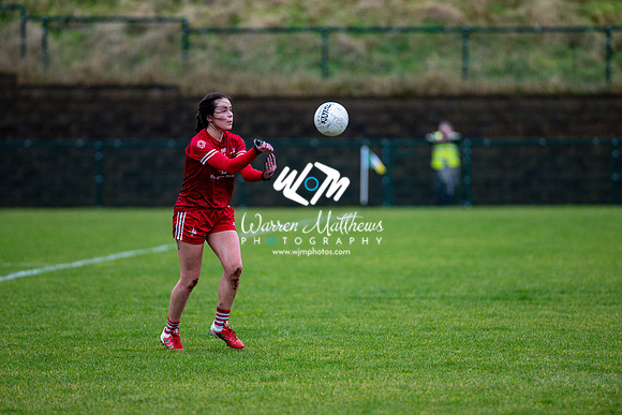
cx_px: 311
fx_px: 5184
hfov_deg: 6.9
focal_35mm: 300
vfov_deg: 4.6
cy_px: 208
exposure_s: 1/1000
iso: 2000
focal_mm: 300
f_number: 2.8
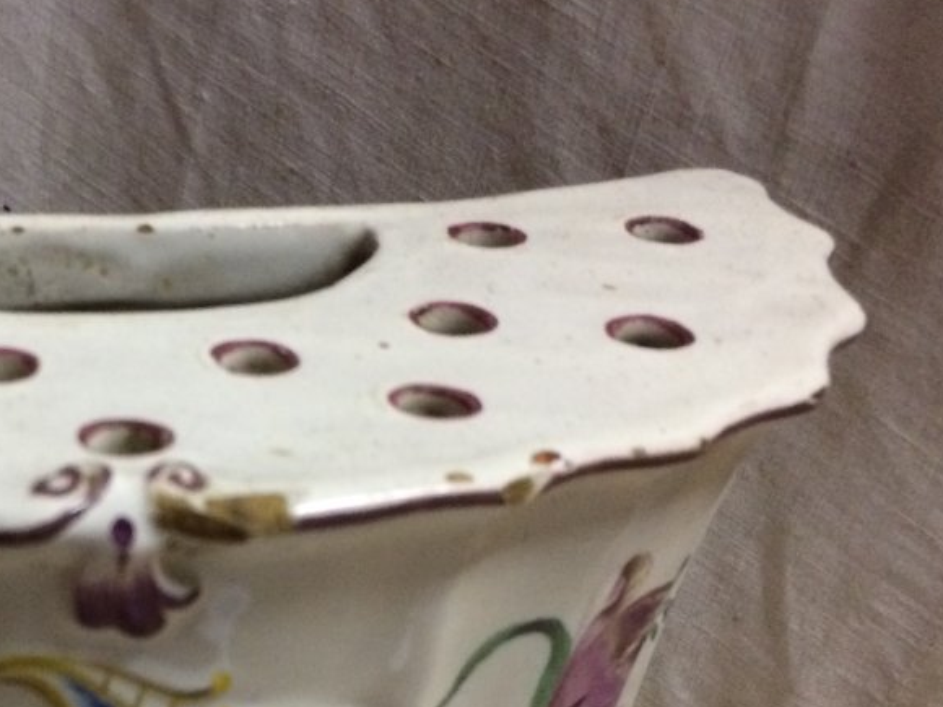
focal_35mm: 60
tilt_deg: -34.8
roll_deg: -1.9
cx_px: 133
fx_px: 1635
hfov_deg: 31.0
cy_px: 668
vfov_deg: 23.6
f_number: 2.2
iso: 250
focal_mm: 4.15
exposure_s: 1/25
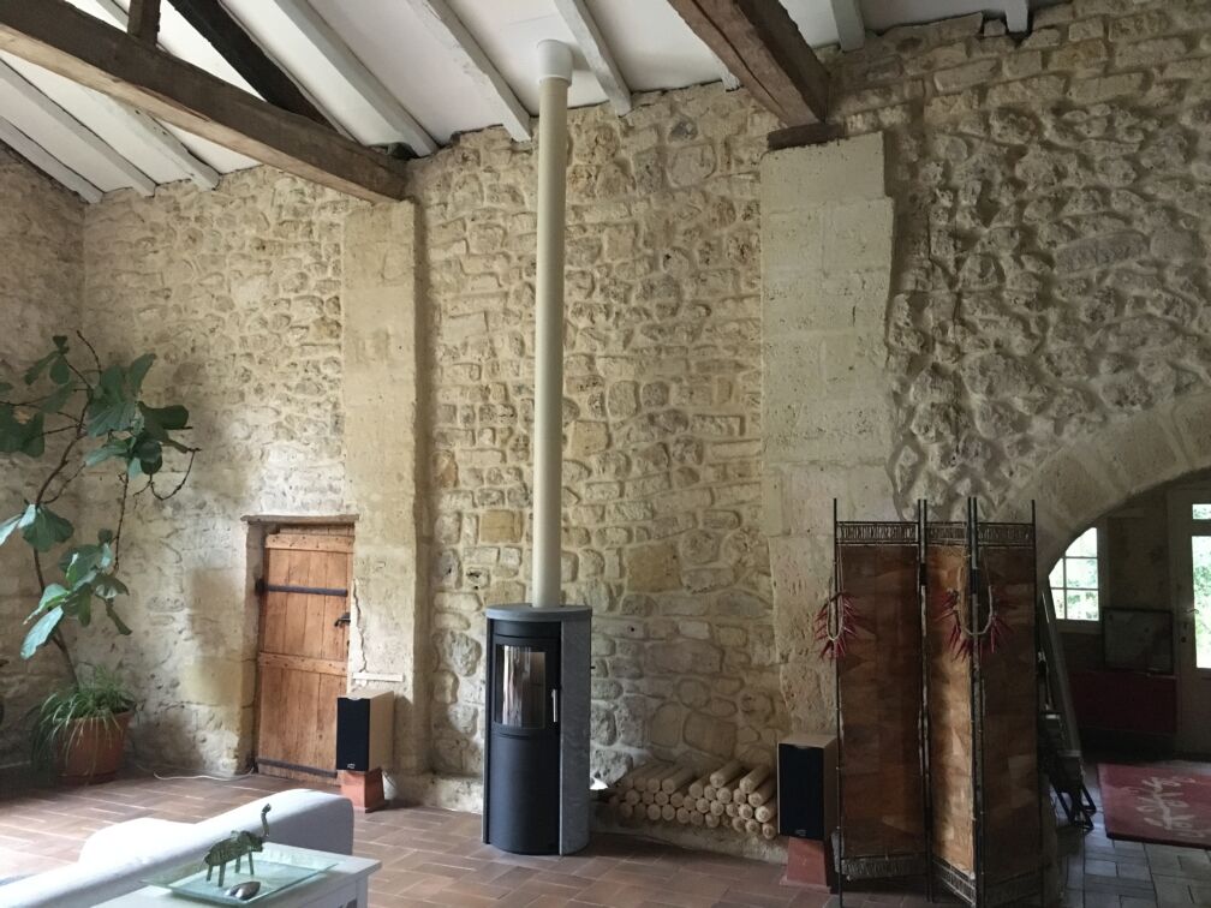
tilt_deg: +1.8
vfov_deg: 48.2
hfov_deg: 61.7
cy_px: 454
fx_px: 1015
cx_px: 606
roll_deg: -0.7
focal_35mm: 29
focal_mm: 4.15
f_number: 2.2
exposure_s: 1/17
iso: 320
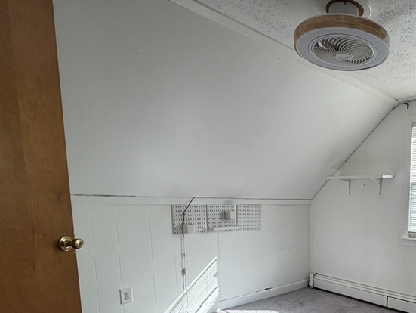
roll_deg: -1.7
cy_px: 238
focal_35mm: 26
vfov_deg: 50.7
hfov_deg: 57.6
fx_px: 313
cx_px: 375
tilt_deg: -7.2
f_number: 2.2
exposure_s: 1/121
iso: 100
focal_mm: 2.22
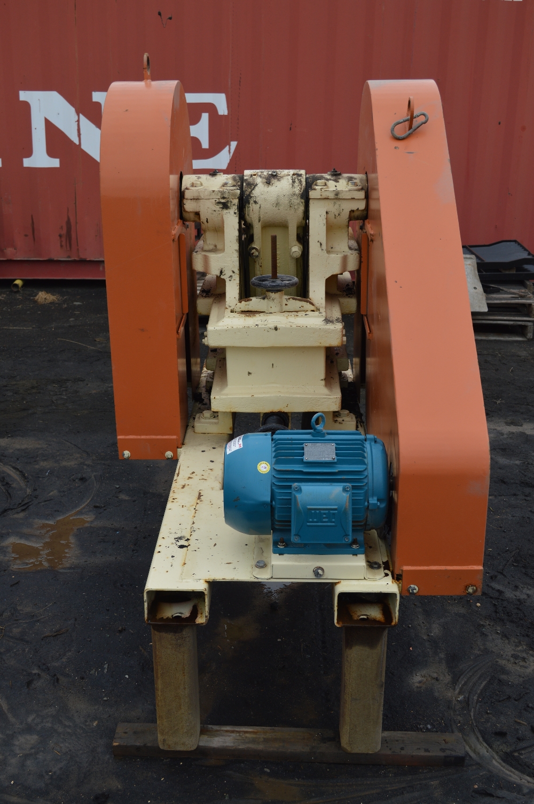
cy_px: 402
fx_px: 970
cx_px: 267
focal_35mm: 44
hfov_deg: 30.8
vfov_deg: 45.0
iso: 100
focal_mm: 29
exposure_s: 1/125
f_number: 5.6
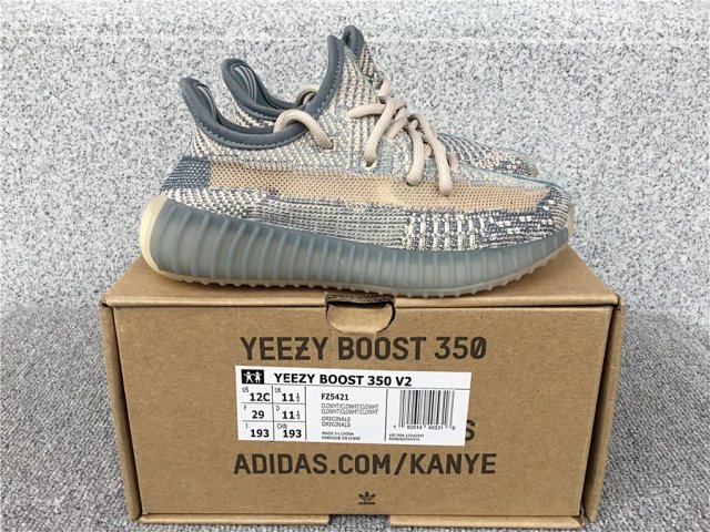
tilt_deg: -19.2
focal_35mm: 31
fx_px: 636
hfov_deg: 58.4
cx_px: 355
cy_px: 266
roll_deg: -0.2
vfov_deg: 45.4
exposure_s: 1/100
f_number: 2.4
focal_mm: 3.3
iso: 32
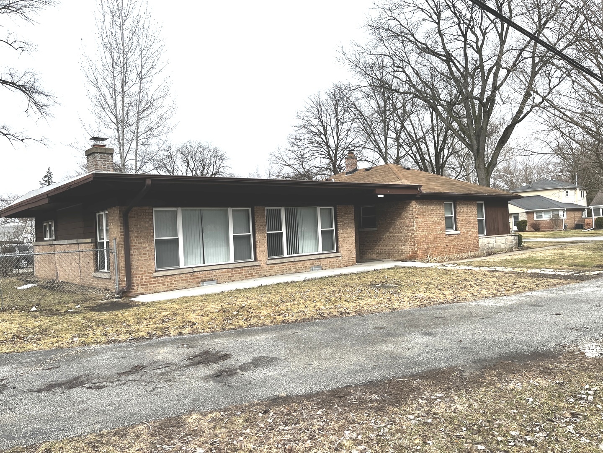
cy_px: 226
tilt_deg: +0.3
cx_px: 302
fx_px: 453
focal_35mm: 26
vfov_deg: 53.1
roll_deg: +3.3
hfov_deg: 67.3
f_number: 1.6
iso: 50
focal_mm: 5.1
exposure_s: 1/2222
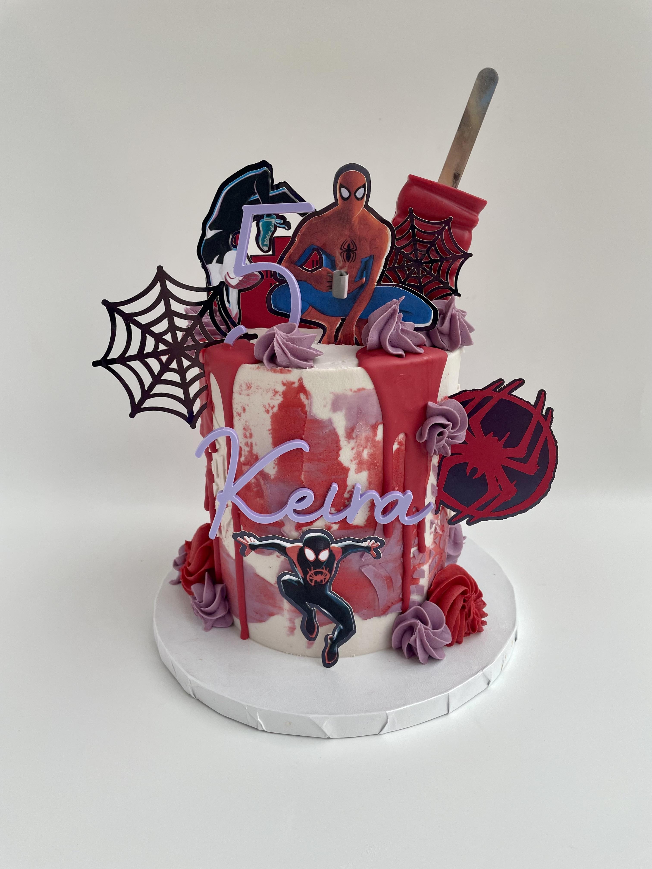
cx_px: 326
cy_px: 434
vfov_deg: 67.3
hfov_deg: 53.1
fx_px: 653
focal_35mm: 26
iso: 50
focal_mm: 4.2
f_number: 1.6
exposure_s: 1/100
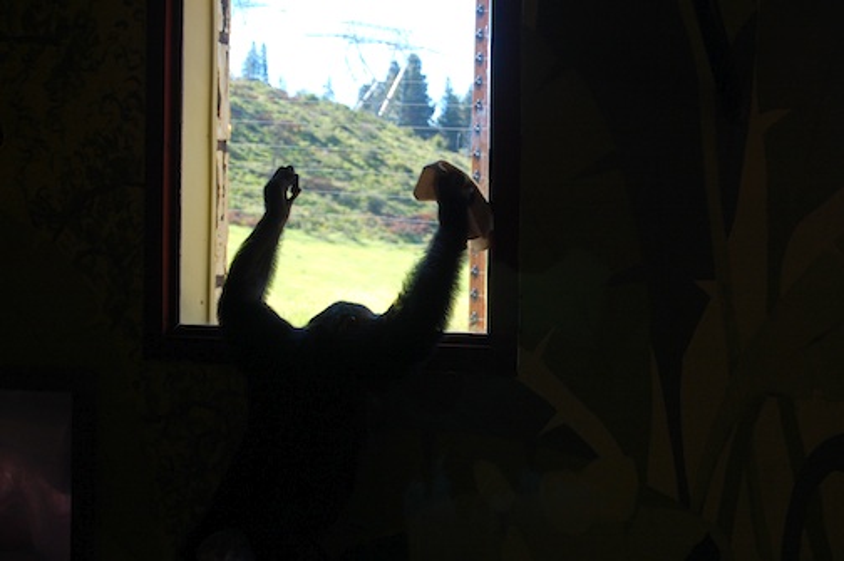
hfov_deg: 24.6
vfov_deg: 16.5
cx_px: 422
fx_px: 1932
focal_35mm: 82
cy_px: 280
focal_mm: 55
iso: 200
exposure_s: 1/125
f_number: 5.6
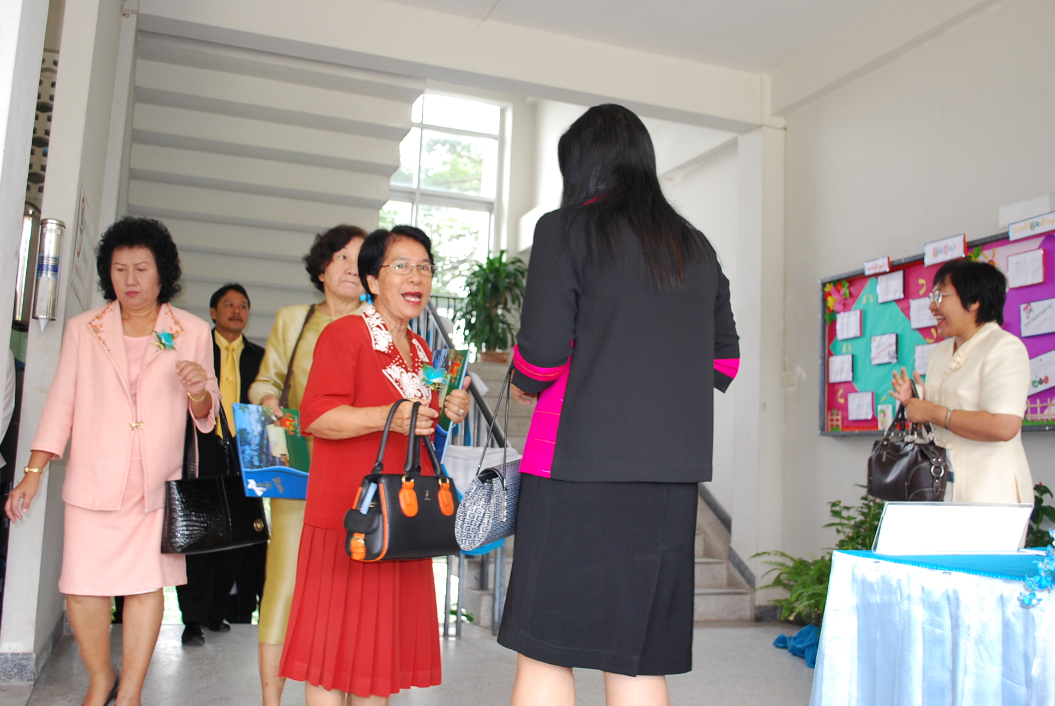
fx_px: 968
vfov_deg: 40.1
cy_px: 353
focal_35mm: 33
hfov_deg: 57.2
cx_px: 528
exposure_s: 1/50
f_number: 4
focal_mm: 22
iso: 400
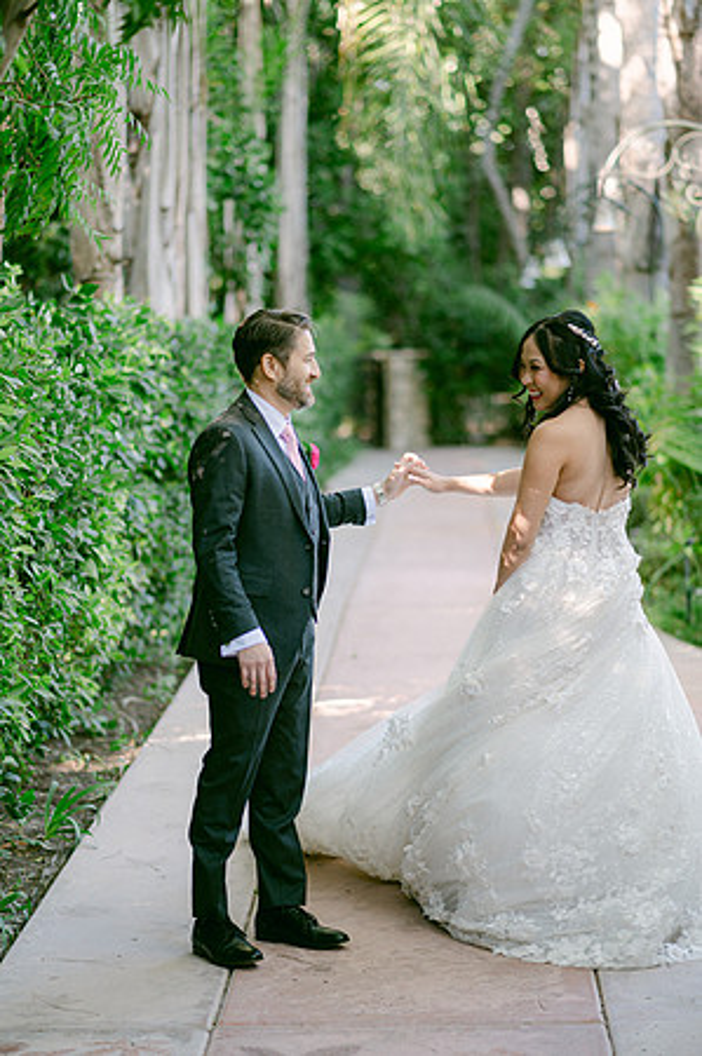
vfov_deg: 23.9
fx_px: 2492
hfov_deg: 16.0
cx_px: 351
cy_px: 528
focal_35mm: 85
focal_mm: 85
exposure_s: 1/125
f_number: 2
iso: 100
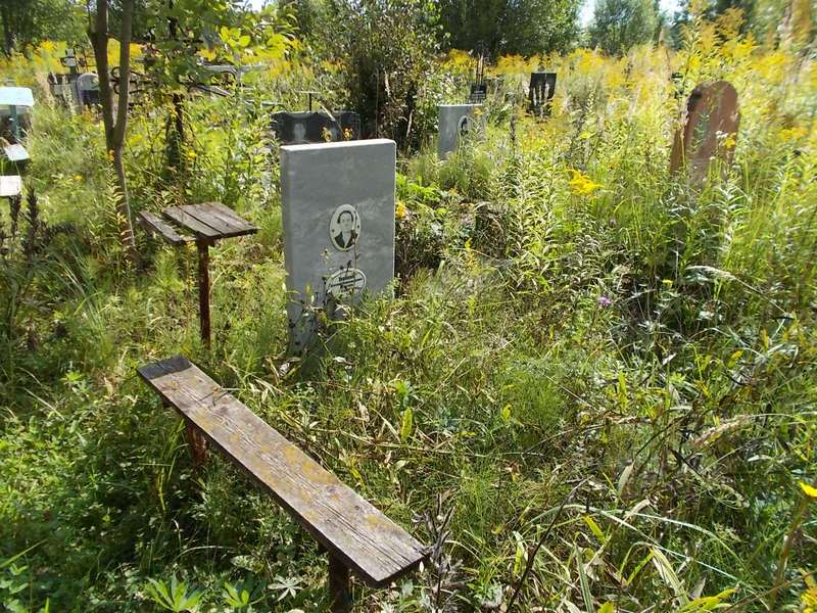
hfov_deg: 67.3
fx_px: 614
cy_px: 306
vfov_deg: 53.1
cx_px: 408
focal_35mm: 26
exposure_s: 1/500
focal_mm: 4.6
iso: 80
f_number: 3.2
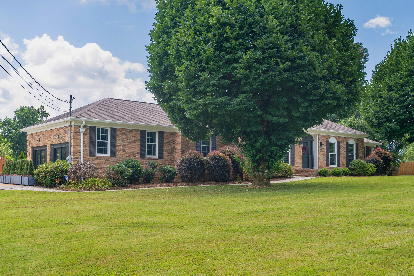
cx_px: 207
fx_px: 402
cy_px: 138
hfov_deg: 54.4
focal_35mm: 35
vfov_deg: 37.9
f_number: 7.1
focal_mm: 35
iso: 400
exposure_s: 1/200
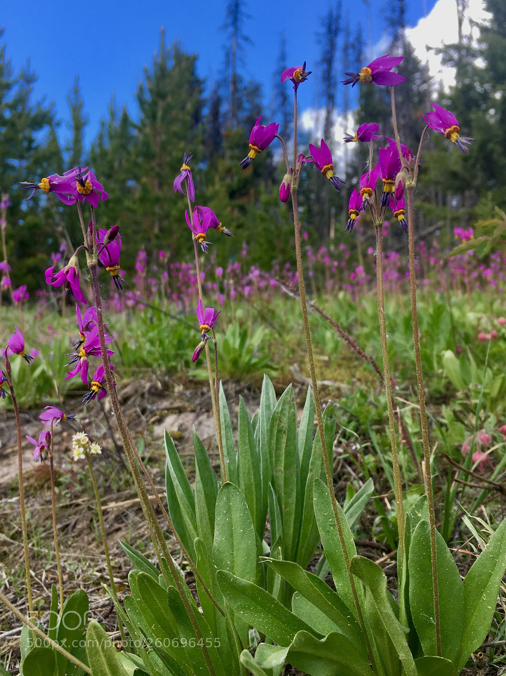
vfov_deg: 61.7
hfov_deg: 48.2
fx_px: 566
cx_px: 253
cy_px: 338
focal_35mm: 29
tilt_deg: +6.5
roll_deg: -2.0
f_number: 2.2
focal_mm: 4.15
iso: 25
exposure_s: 1/371
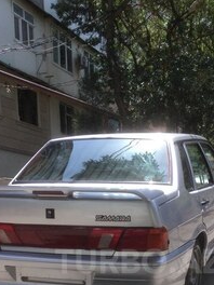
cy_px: 261
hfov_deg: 23.6
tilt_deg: -2.7
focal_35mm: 62
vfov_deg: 29.8
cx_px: 138
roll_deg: -0.4
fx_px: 511
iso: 50
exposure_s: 1/786
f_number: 2.4
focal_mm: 4.12
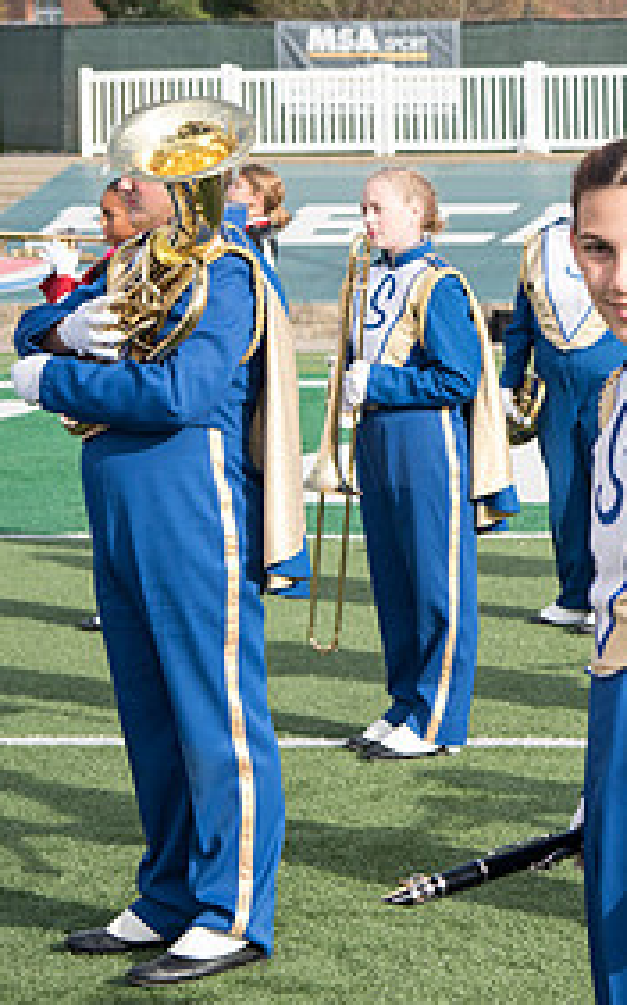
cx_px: 916
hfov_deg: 11.9
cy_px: 412
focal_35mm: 105
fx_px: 2874
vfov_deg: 19.8
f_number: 5
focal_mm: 50
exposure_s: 1/800
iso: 250
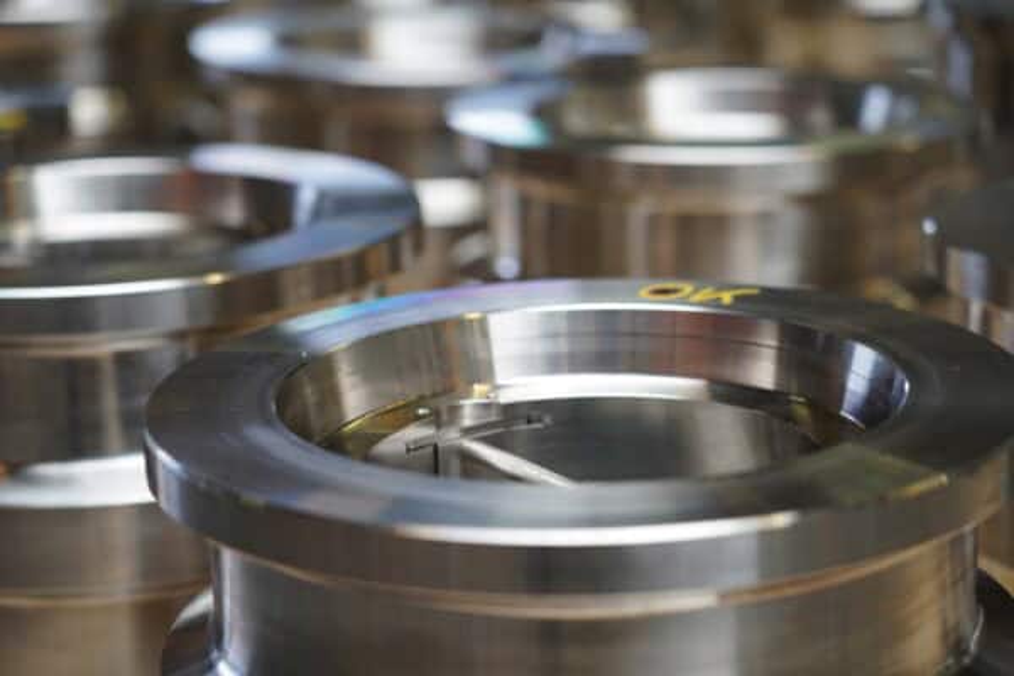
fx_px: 2338
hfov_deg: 24.5
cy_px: 338
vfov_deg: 16.5
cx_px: 507
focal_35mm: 83
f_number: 4
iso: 640
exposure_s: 1/200
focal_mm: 83
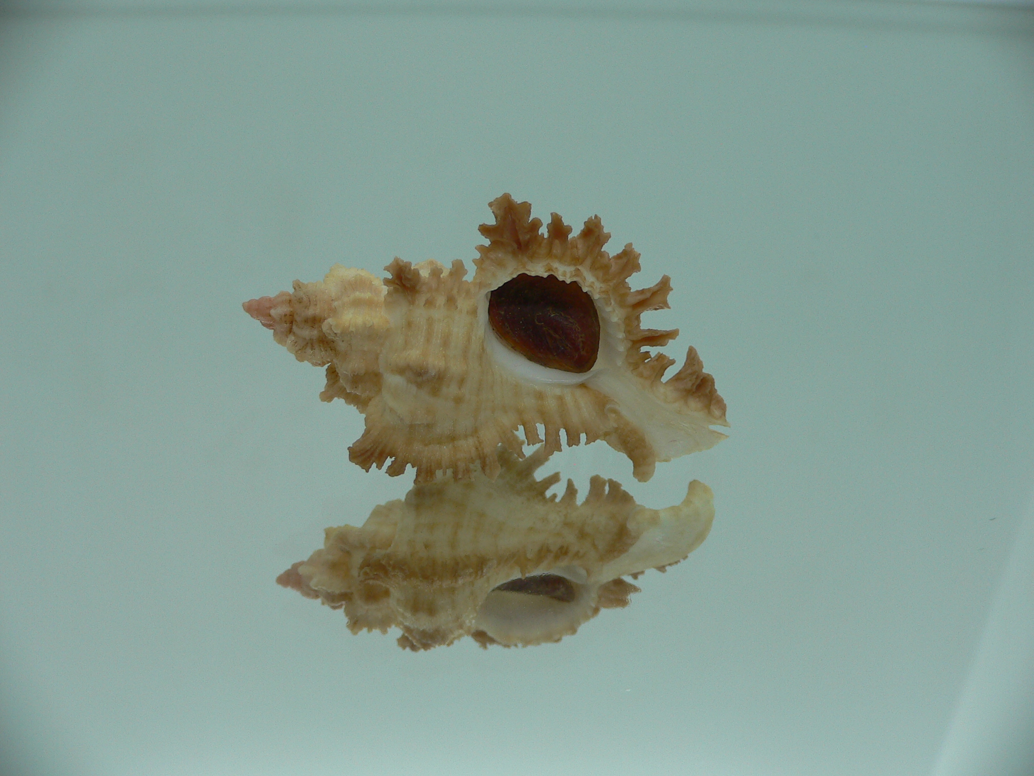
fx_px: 1045
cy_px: 388
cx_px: 517
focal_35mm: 35
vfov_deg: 40.7
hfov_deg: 52.6
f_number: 2.8
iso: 80
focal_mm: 4.6
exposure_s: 1/60
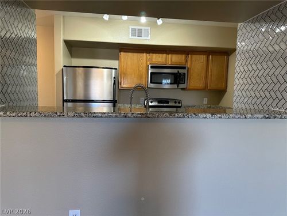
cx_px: 144
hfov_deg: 71.6
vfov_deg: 56.8
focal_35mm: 24
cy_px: 108
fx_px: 199
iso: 200
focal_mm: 6.86
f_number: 1.78
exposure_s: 1/60
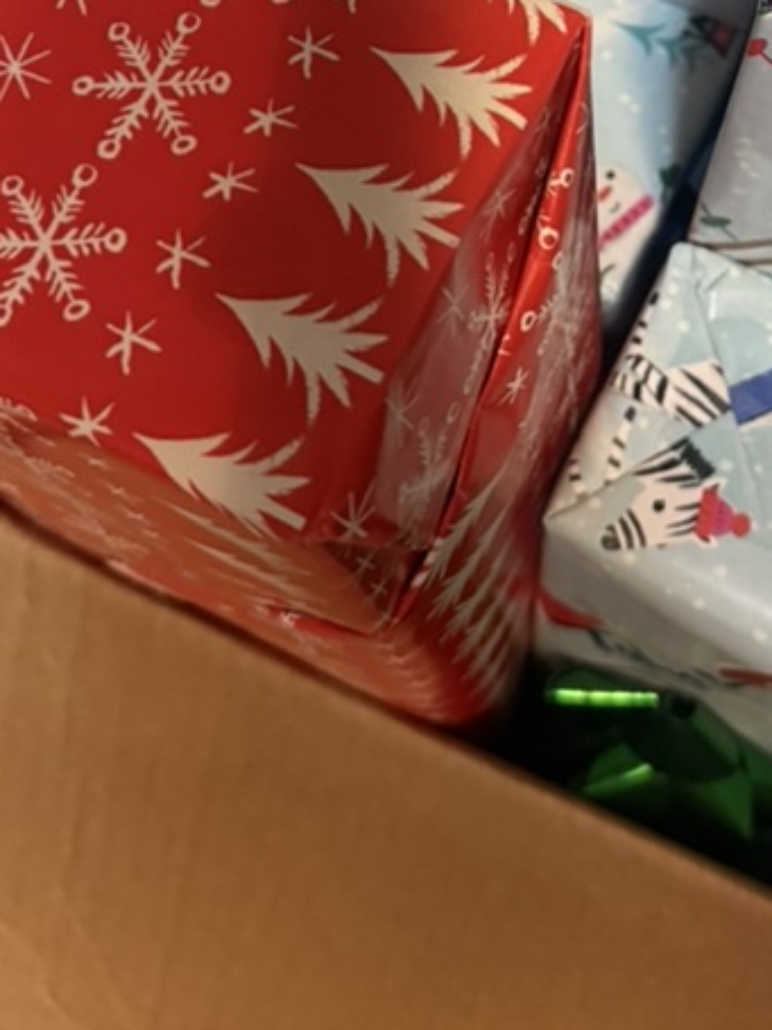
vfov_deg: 33.0
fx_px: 1606
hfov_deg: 26.8
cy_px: 32
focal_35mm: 54
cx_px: 546
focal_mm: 6.76
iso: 500
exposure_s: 1/60
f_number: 1.78
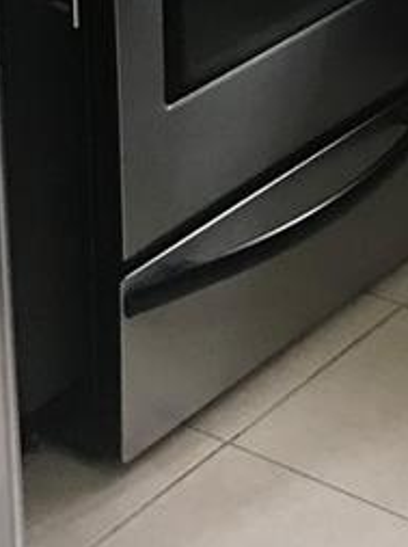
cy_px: -350
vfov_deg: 13.7
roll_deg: +2.0
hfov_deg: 10.9
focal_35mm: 133
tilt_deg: -11.5
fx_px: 2095
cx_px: -69
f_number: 1.8
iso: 64
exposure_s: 1/15
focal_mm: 3.99
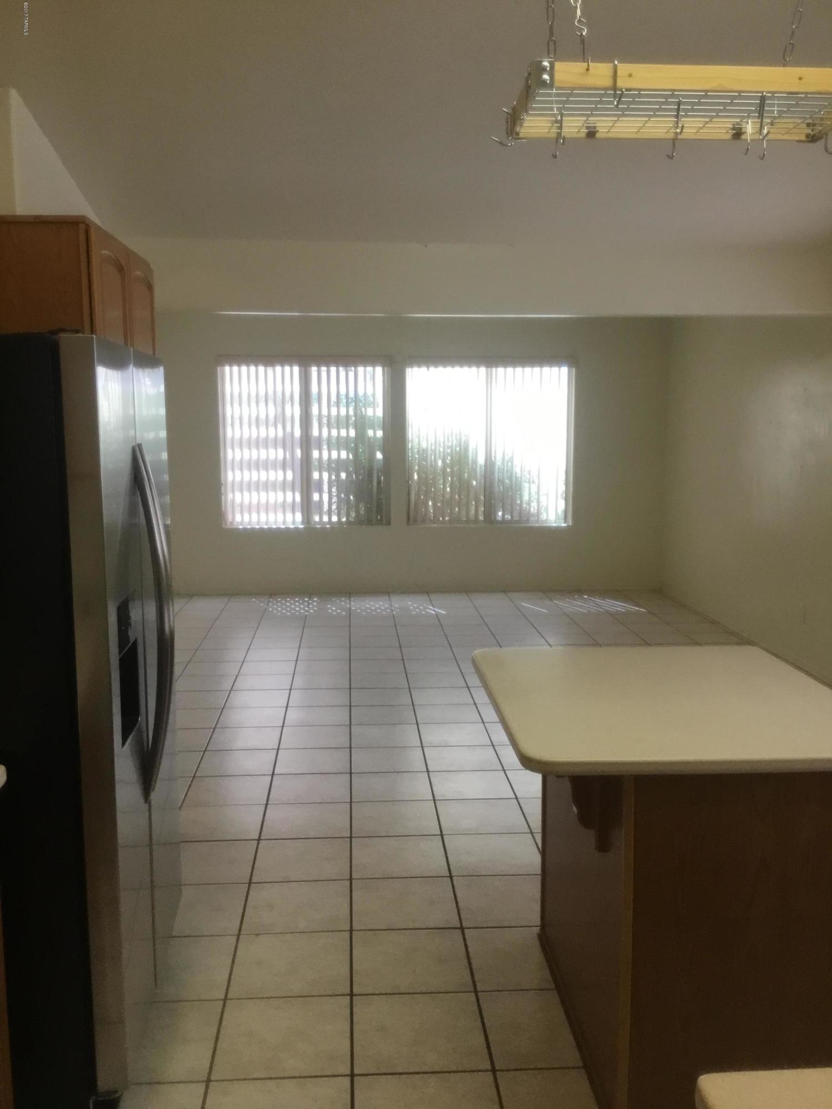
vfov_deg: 58.4
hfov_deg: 45.4
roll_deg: -0.7
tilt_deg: -8.2
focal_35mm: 31
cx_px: 416
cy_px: 554
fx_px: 993
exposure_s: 1/30
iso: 40
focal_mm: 3.3
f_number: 2.4
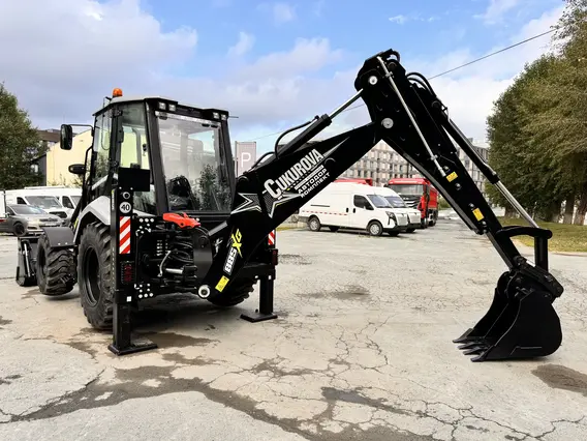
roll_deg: -1.3
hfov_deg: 71.6
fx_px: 407
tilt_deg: -2.0
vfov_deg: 56.8
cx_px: 294
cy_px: 220
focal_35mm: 24
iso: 80
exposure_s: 1/2331
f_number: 1.78
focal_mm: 6.76
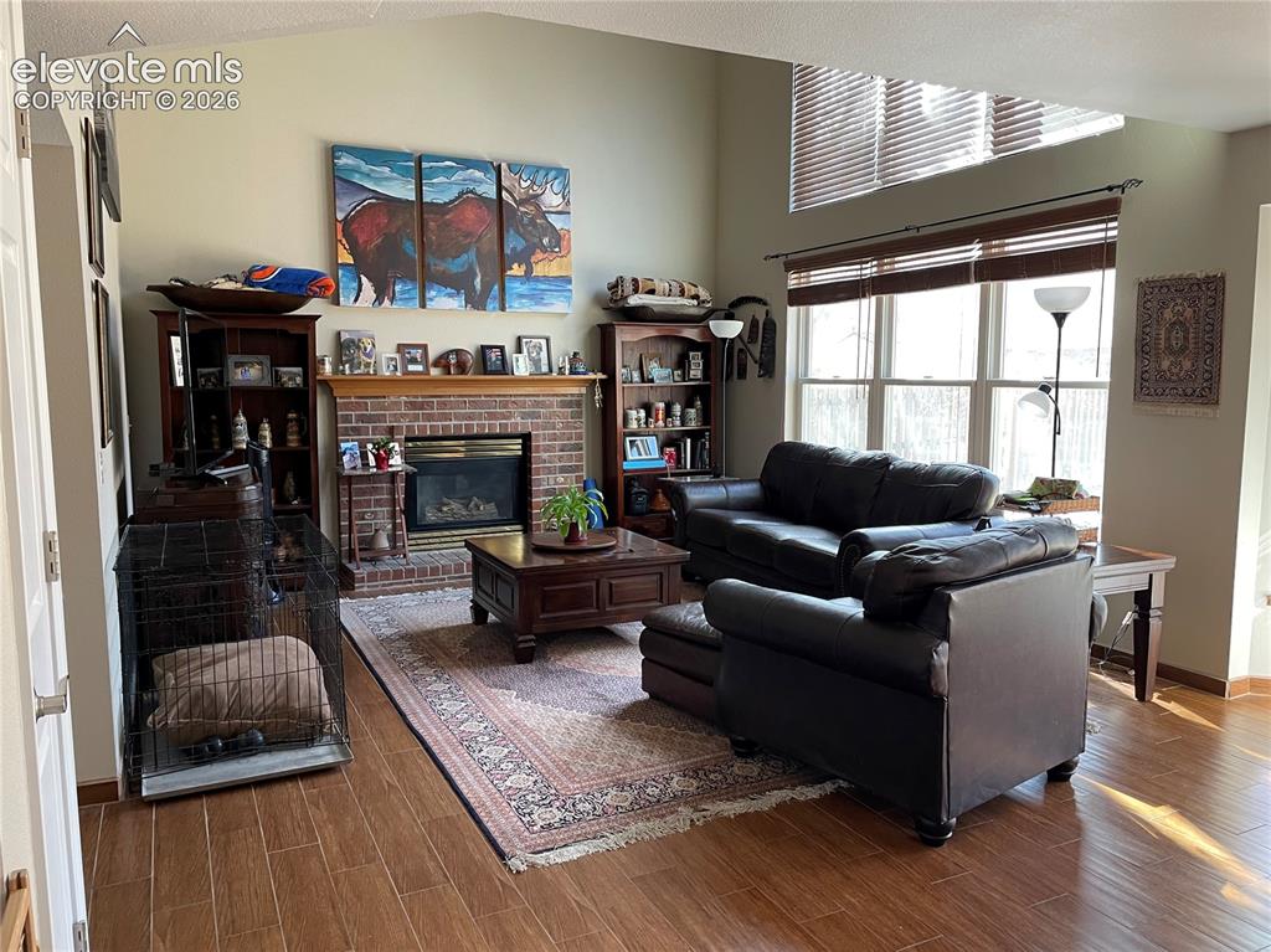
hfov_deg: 67.3
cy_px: 476
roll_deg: +0.1
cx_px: 636
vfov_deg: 53.0
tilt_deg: -6.9
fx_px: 954
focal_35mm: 26
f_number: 1.6
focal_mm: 4.2
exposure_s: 1/60
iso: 125
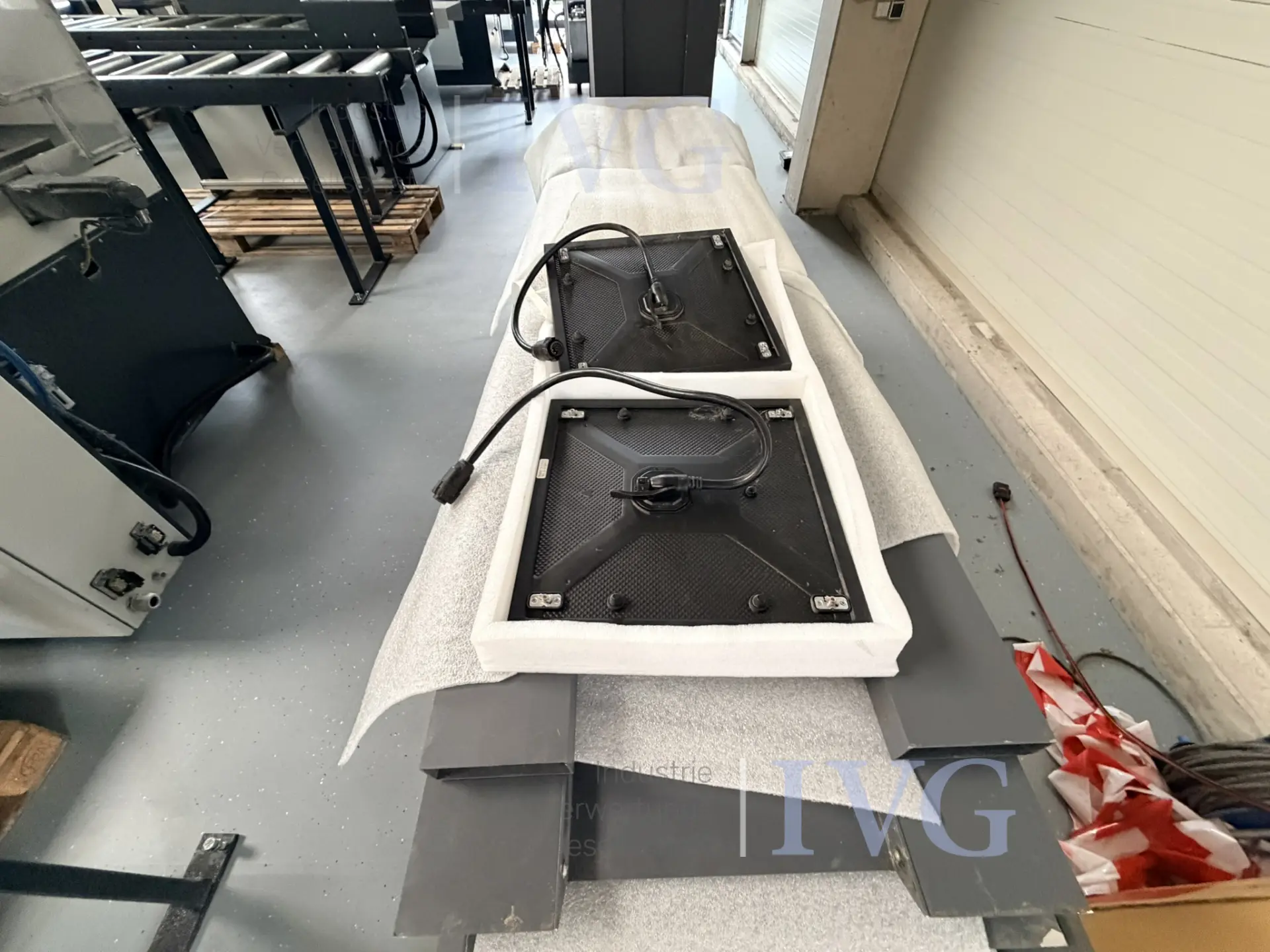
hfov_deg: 102.1
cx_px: 635
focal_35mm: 14
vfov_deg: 85.7
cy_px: 476
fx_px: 514
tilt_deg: -47.2
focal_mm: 2.22
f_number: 2.2
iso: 500
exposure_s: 1/60
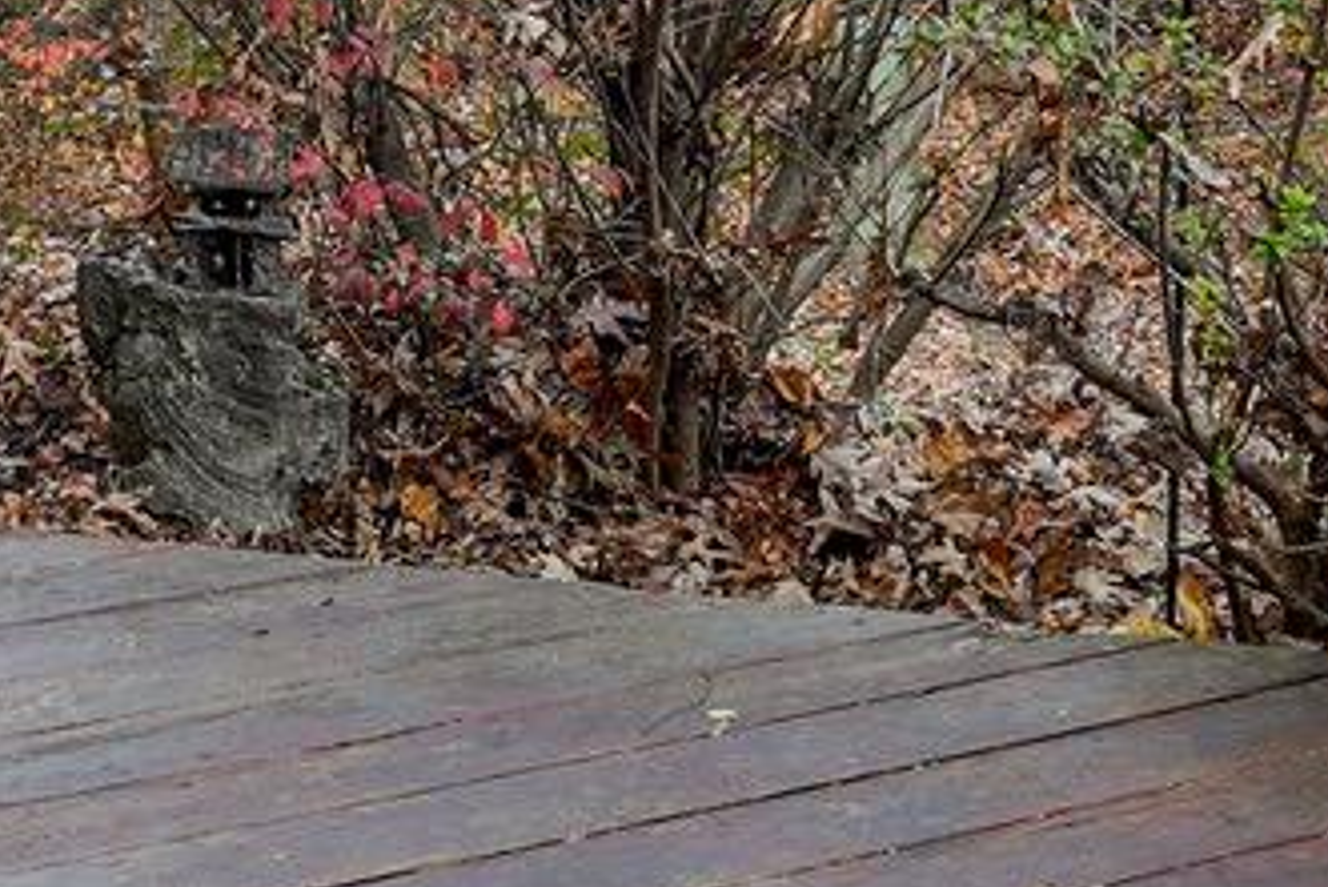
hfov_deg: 19.9
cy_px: -596
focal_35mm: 99
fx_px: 3653
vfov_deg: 12.8
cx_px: -20
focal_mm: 16
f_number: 8
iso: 100
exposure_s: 1/10
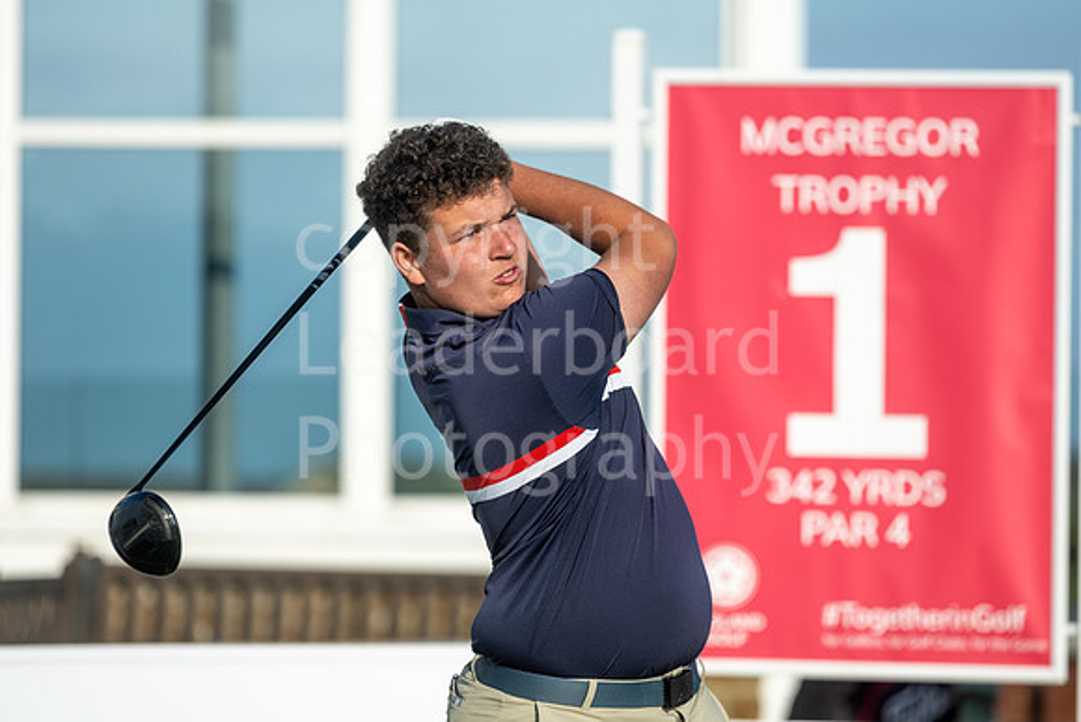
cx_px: 540
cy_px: 361
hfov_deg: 6.9
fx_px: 9010
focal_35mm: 300
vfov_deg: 4.6
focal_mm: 300
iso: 160
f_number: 5.6
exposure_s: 1/1250
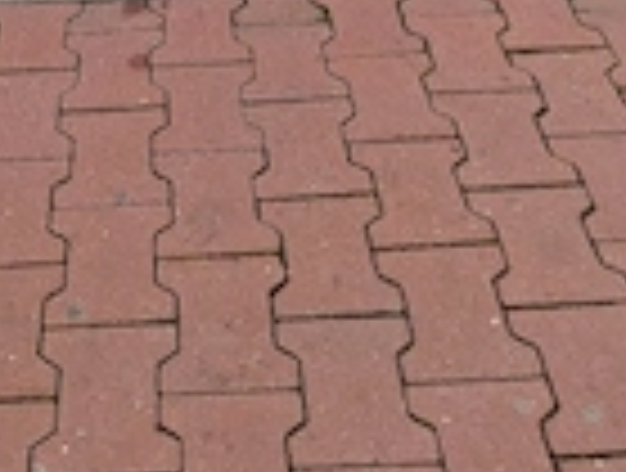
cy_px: -220
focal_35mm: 66
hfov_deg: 29.0
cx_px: 171
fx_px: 1197
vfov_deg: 19.6
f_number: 1.8
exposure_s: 1/2500
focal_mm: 5.54
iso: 40
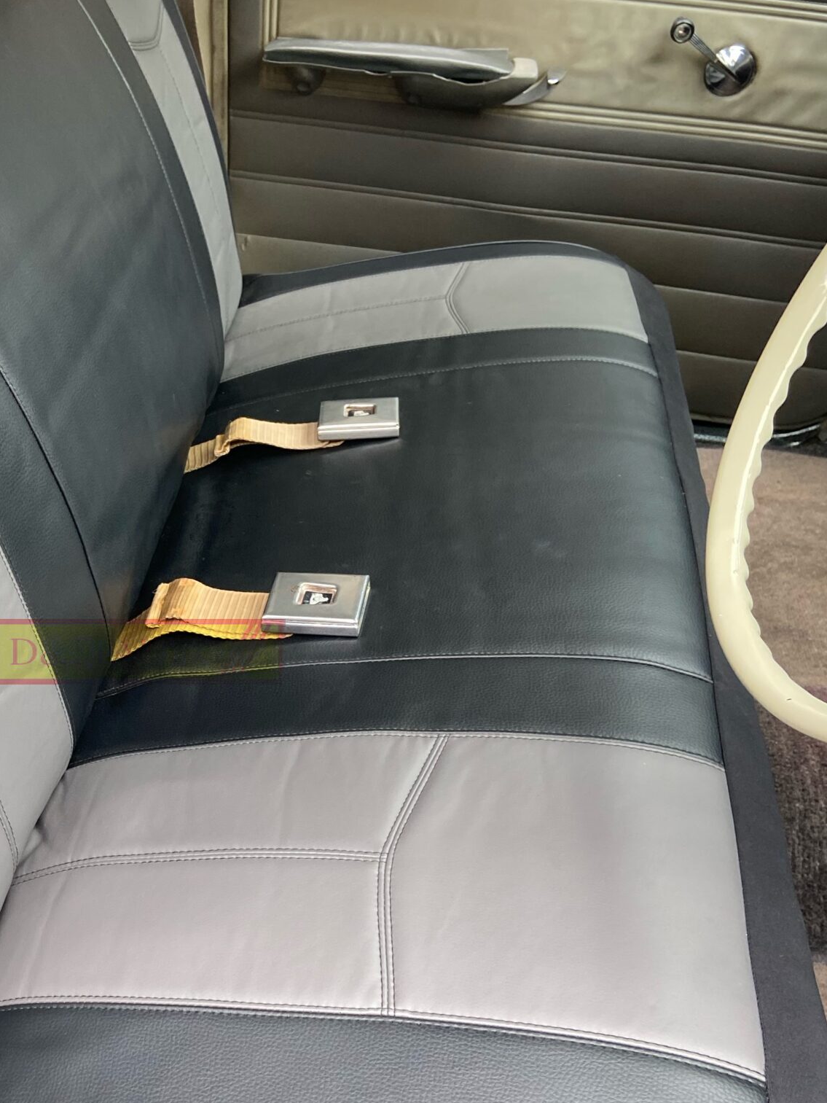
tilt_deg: -40.0
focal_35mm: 44
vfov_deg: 42.8
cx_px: 139
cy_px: 652
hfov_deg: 31.8
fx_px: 1401
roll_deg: -4.3
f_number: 1.8
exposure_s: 1/121
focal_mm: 4.25
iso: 125
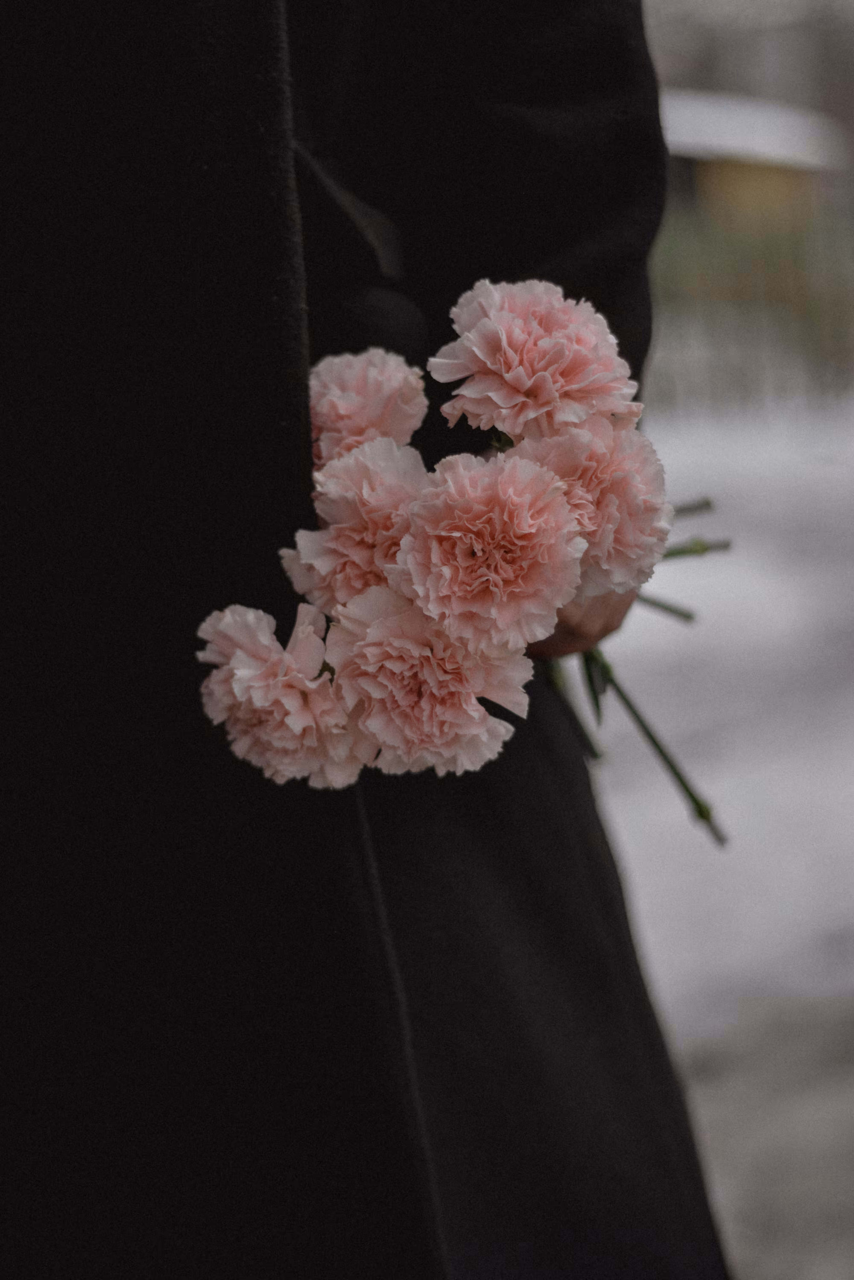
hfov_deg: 18.2
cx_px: 427
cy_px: 640
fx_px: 2669
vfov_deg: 27.0
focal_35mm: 75
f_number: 1.8
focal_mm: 50
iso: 400
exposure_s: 1/800
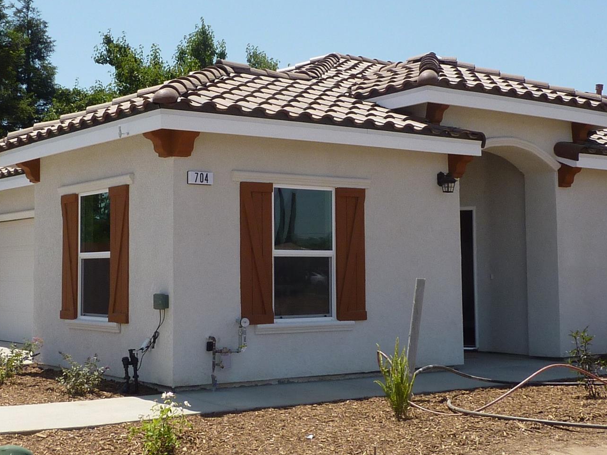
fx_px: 981
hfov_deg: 34.3
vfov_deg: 26.1
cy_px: 210
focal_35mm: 56
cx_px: 256
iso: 100
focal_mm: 4.4
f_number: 5
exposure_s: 1/500
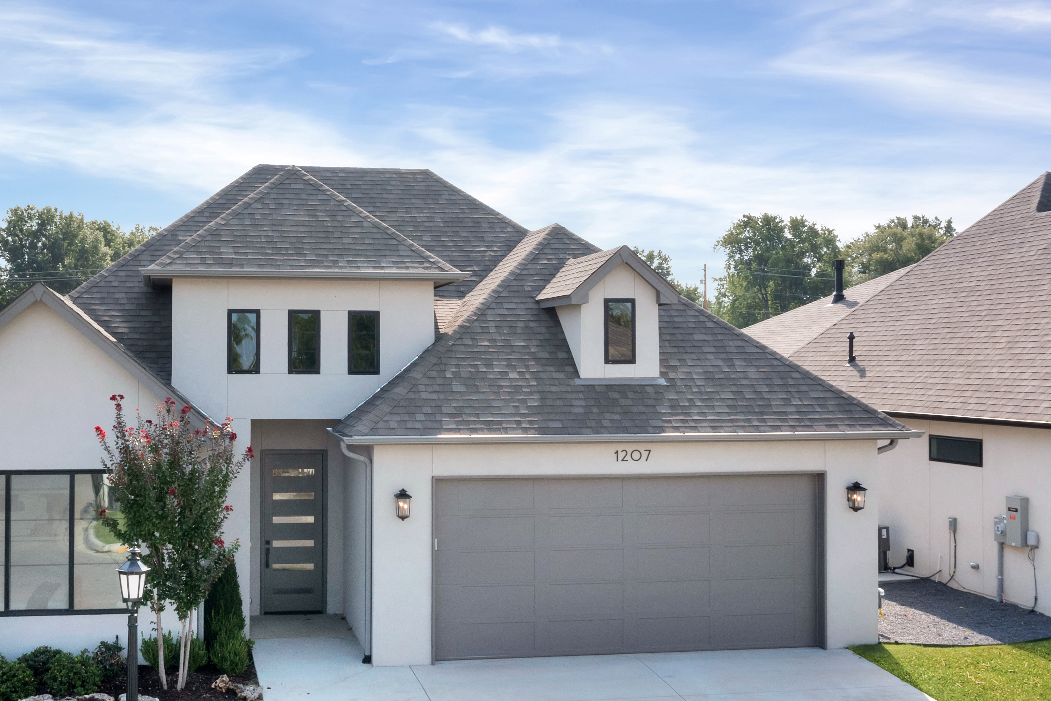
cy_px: 344
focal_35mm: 37
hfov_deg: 51.3
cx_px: 386
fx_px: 1080
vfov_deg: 35.9
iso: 100
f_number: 11
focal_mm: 10.26
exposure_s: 1/100
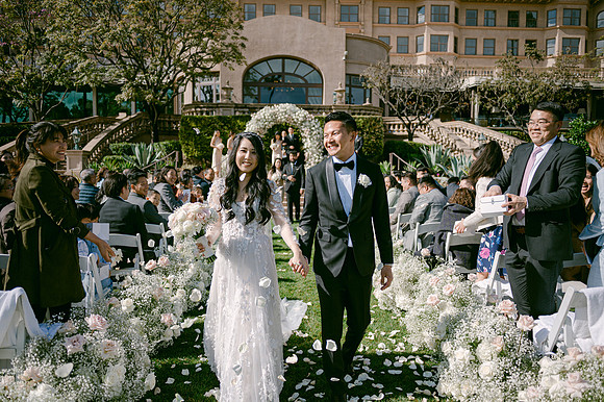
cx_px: 302
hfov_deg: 64.4
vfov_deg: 45.5
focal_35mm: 29
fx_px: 479
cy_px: 201
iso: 100
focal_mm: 28
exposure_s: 1/2500
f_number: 2.8
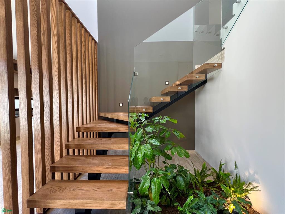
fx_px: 107
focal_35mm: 13
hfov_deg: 106.2
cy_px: 107
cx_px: 142
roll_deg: -0.2
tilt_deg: -1.7
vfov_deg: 89.9
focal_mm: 1.57
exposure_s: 1/99
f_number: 1.8
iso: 160
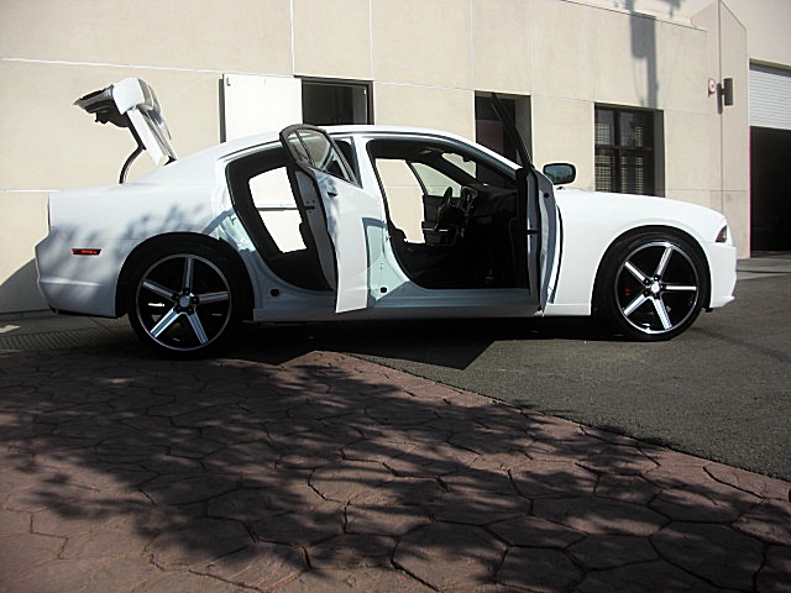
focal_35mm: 36
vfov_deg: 39.7
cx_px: 396
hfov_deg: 51.4
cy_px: 296
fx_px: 823
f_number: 7.9
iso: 50
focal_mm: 6.3
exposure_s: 1/200
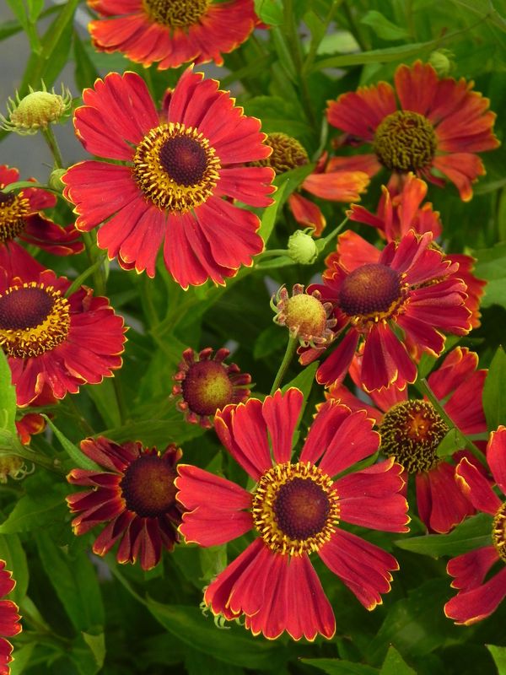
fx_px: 1657
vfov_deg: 23.0
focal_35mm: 85
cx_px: 253
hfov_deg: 17.4
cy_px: 338
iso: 160
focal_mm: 15.1
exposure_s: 1/320
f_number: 4.5
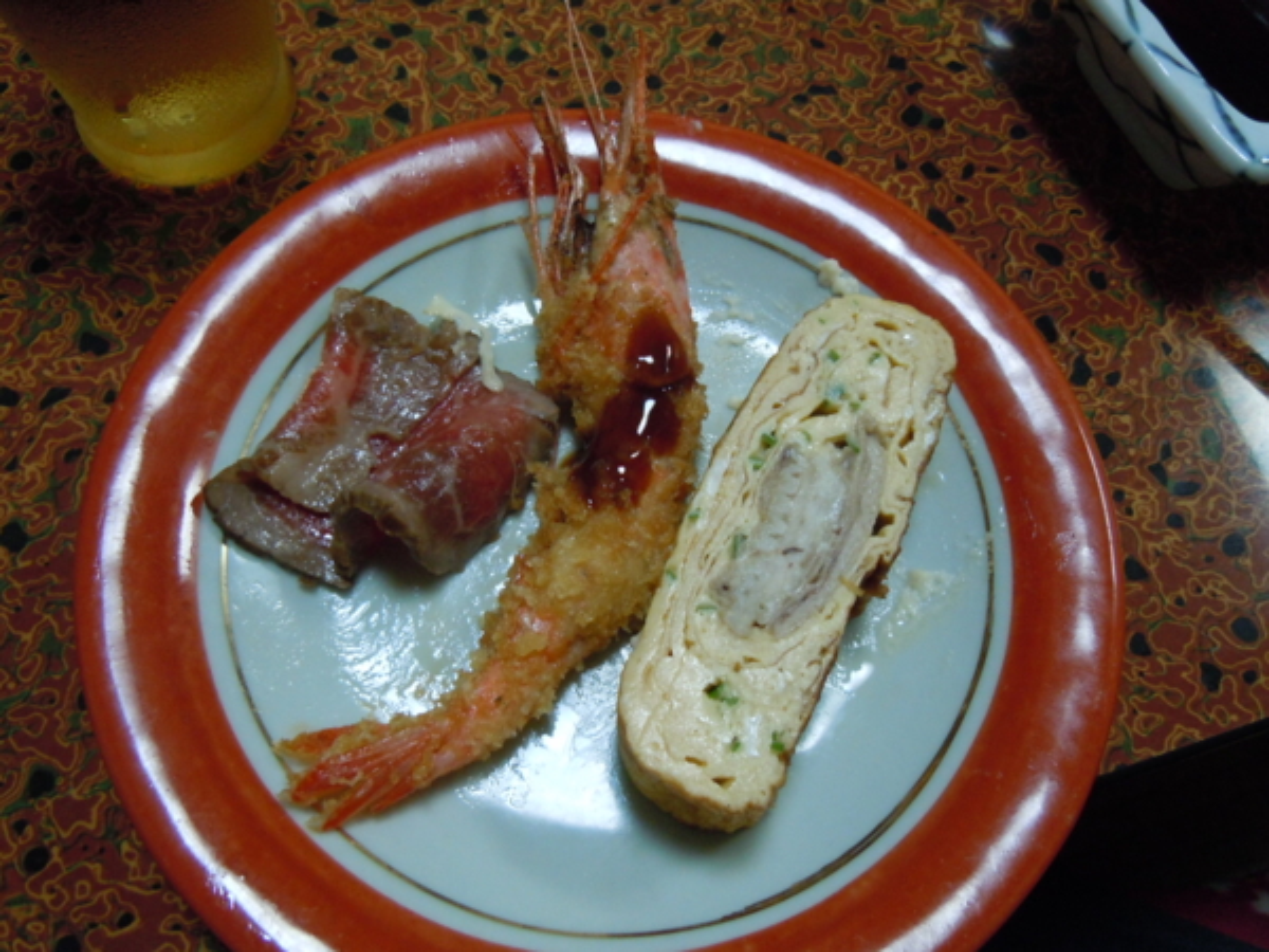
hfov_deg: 60.0
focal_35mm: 30
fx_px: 1100
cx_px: 634
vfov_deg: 46.8
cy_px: 476
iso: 400
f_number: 3.5
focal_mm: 5.4
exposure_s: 1/25
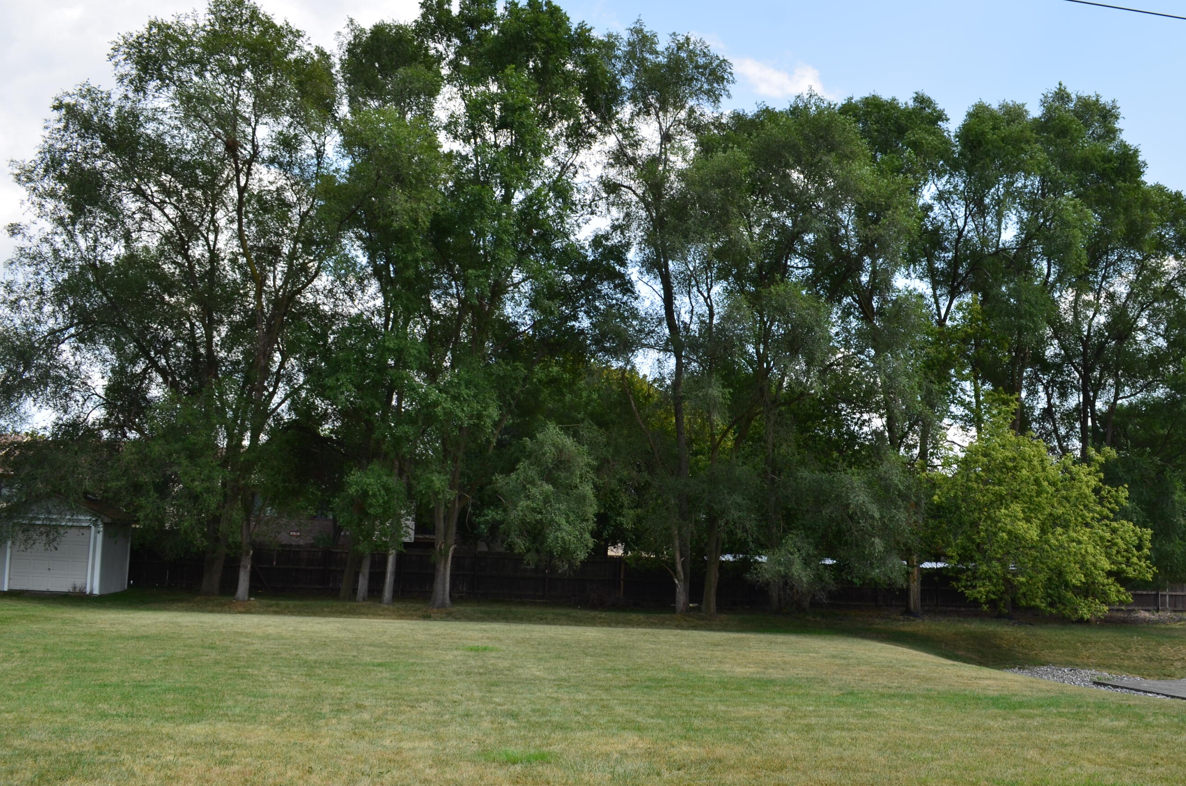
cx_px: 671
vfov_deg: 42.1
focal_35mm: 31
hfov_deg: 60.2
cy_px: 428
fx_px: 1019
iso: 100
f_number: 8
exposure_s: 1/200
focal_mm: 18
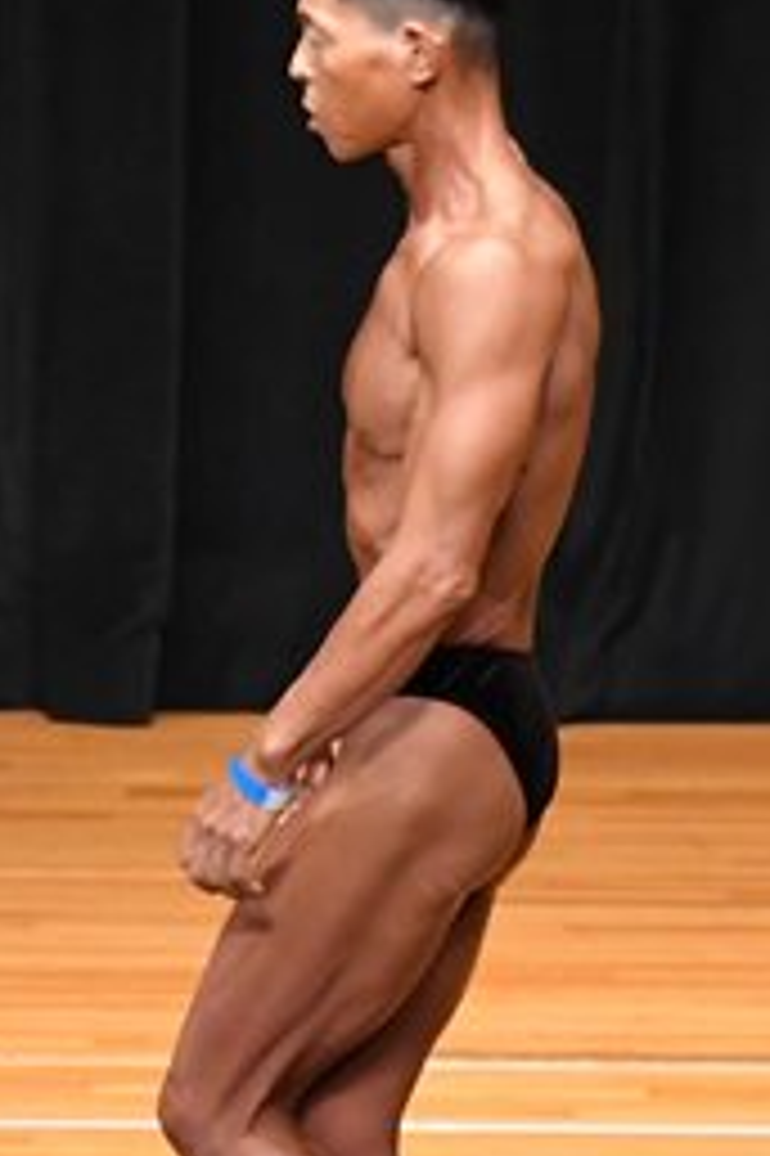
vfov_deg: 3.2
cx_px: 38
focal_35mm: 654
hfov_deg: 2.1
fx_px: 21009
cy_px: 751
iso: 5000
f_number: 5.6
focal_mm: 145
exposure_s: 1/400
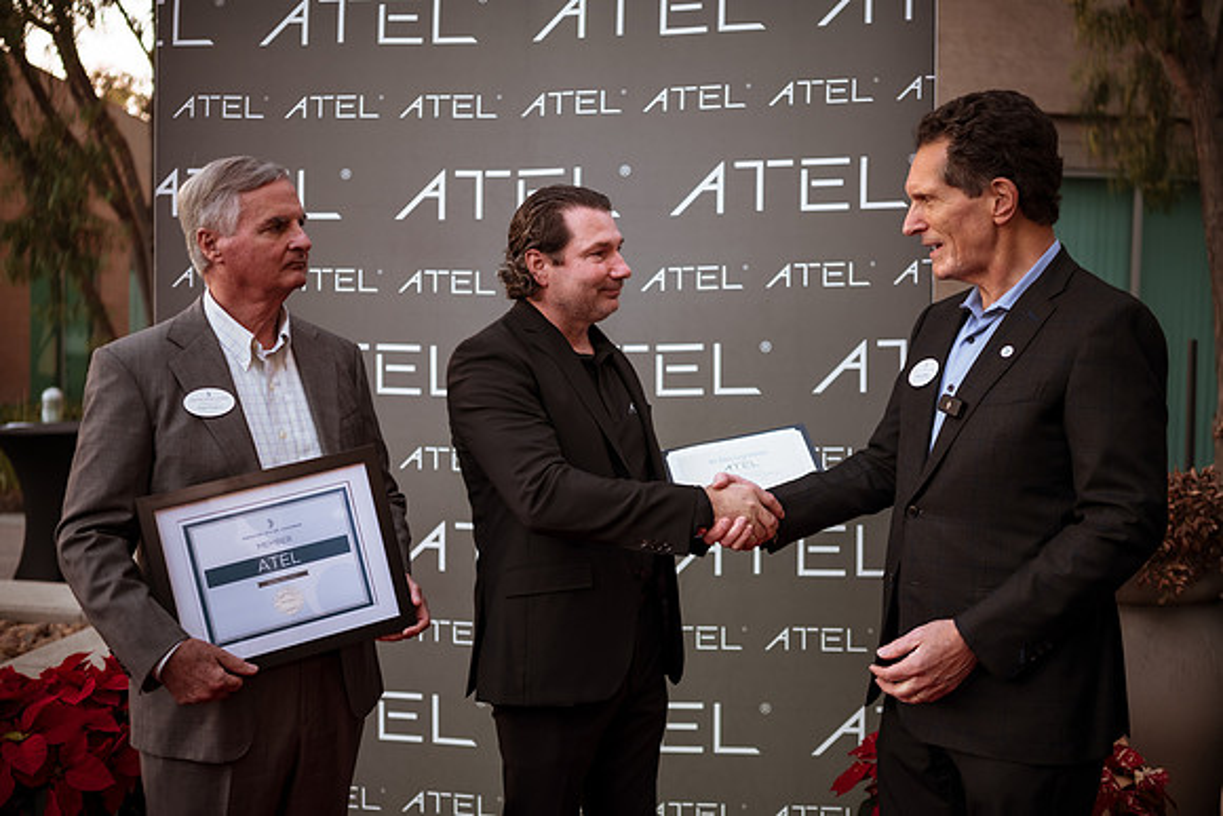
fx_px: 1189
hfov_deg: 54.4
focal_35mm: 35
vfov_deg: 37.9
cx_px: 612
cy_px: 408
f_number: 1.8
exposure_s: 1/400
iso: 200
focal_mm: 35
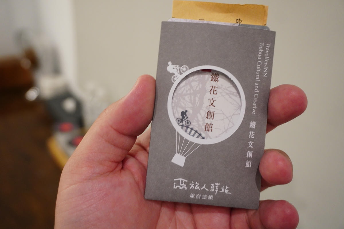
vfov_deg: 36.8
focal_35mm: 36
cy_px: 114
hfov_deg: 53.2
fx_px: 344
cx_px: 172
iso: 1250
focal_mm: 24
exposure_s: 1/40
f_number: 4.5
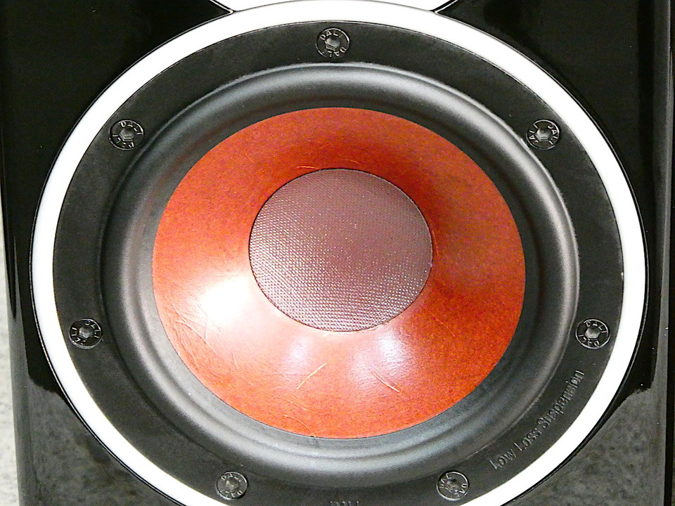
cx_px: 338
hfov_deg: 9.9
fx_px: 3900
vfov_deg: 7.4
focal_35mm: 200
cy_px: 253
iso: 1600
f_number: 5.6
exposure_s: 1/25
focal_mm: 35.8
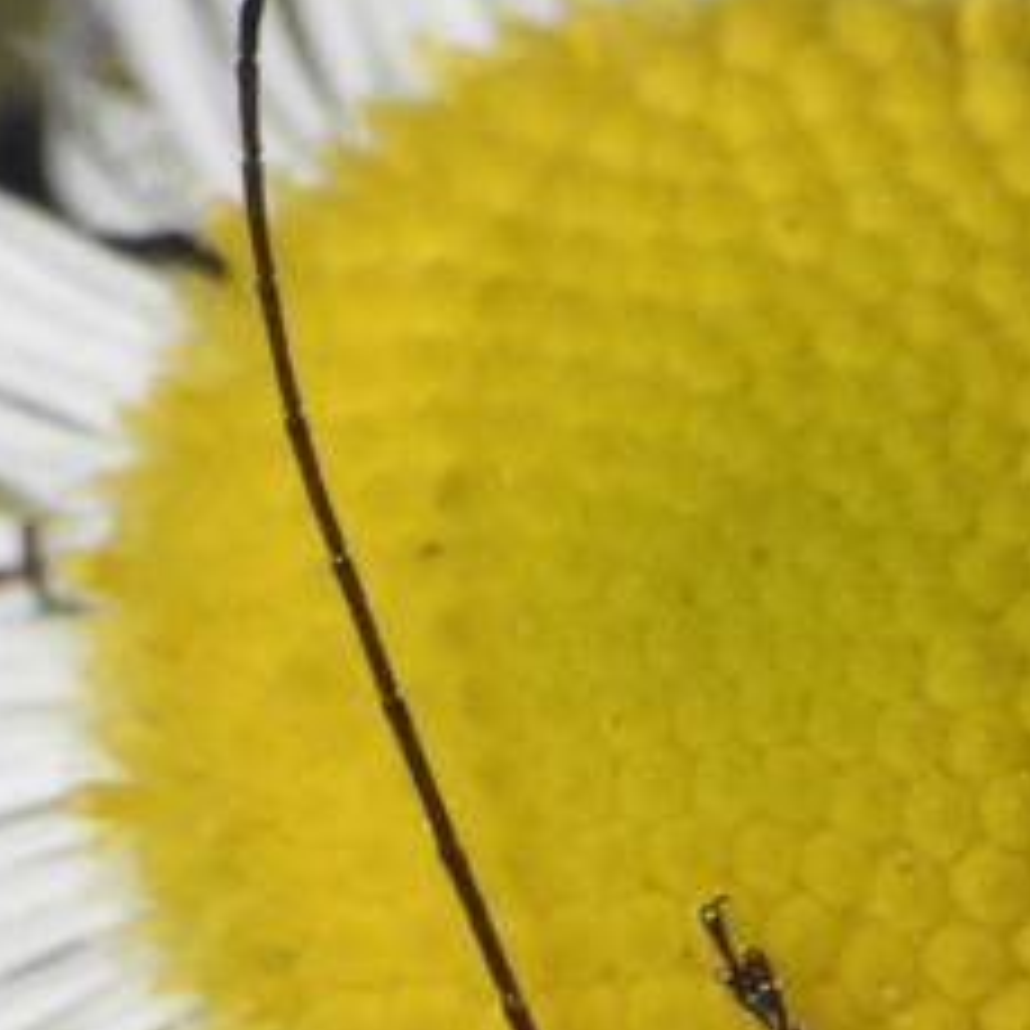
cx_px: 1032
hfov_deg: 2.7
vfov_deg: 2.7
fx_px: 22151
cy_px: 1354
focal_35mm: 658
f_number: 7.6
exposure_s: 1/2500
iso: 400
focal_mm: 35.8
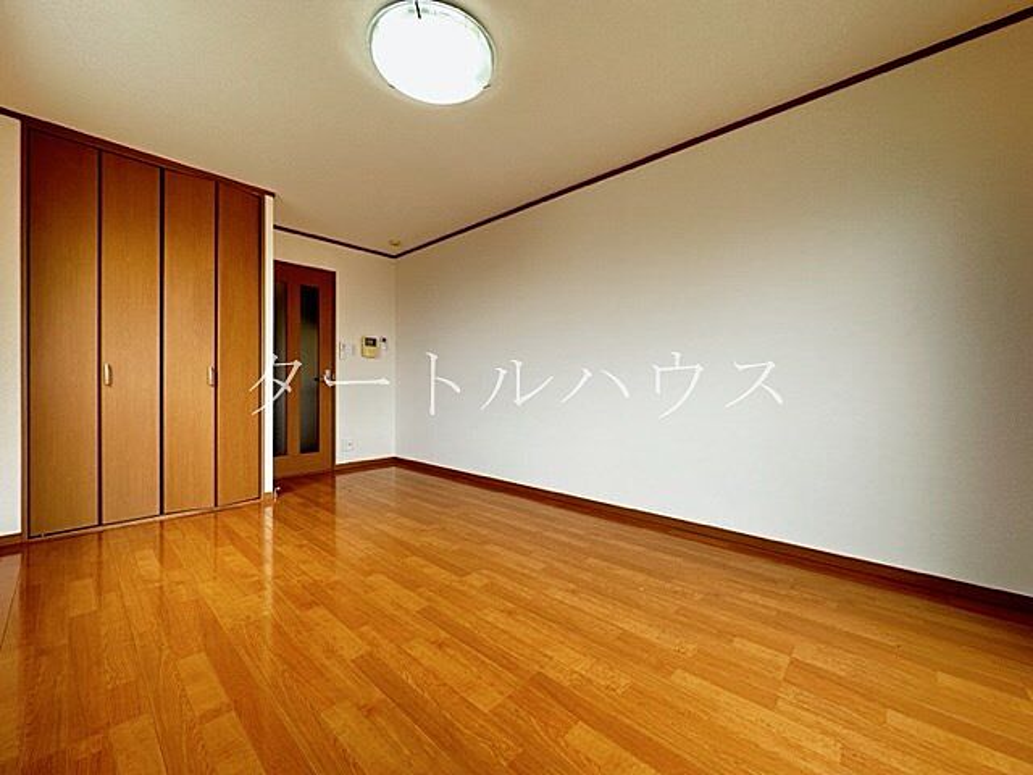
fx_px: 418
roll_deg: -0.1
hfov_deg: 102.1
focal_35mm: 14
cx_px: 516
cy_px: 388
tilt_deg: -1.0
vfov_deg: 85.7
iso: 125
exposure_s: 1/99
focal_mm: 2.22
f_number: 2.2
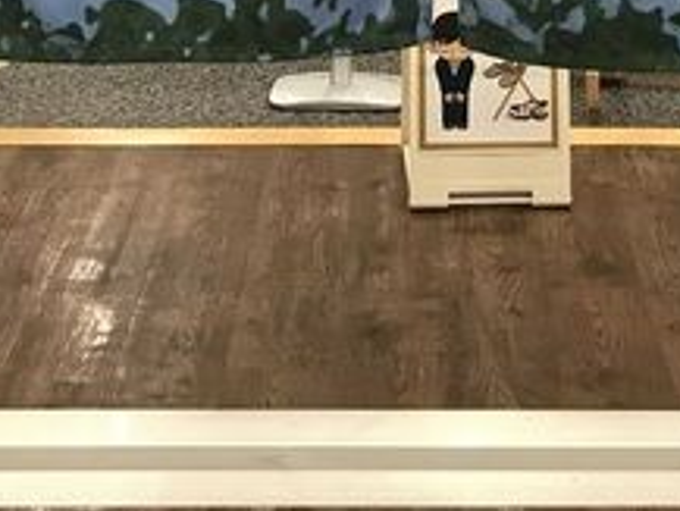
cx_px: 447
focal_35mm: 105
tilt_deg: -3.6
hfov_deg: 18.7
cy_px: -331
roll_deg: -0.8
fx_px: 2064
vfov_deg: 13.1
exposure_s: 1/25
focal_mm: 3.99
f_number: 1.8
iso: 40
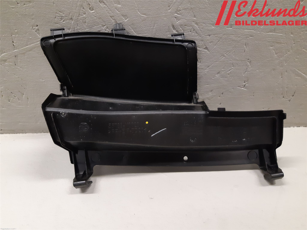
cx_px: 154
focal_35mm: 26
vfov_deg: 53.1
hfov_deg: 67.3
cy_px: 115
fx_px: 231
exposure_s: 1/50
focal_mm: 3.93
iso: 200
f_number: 1.7
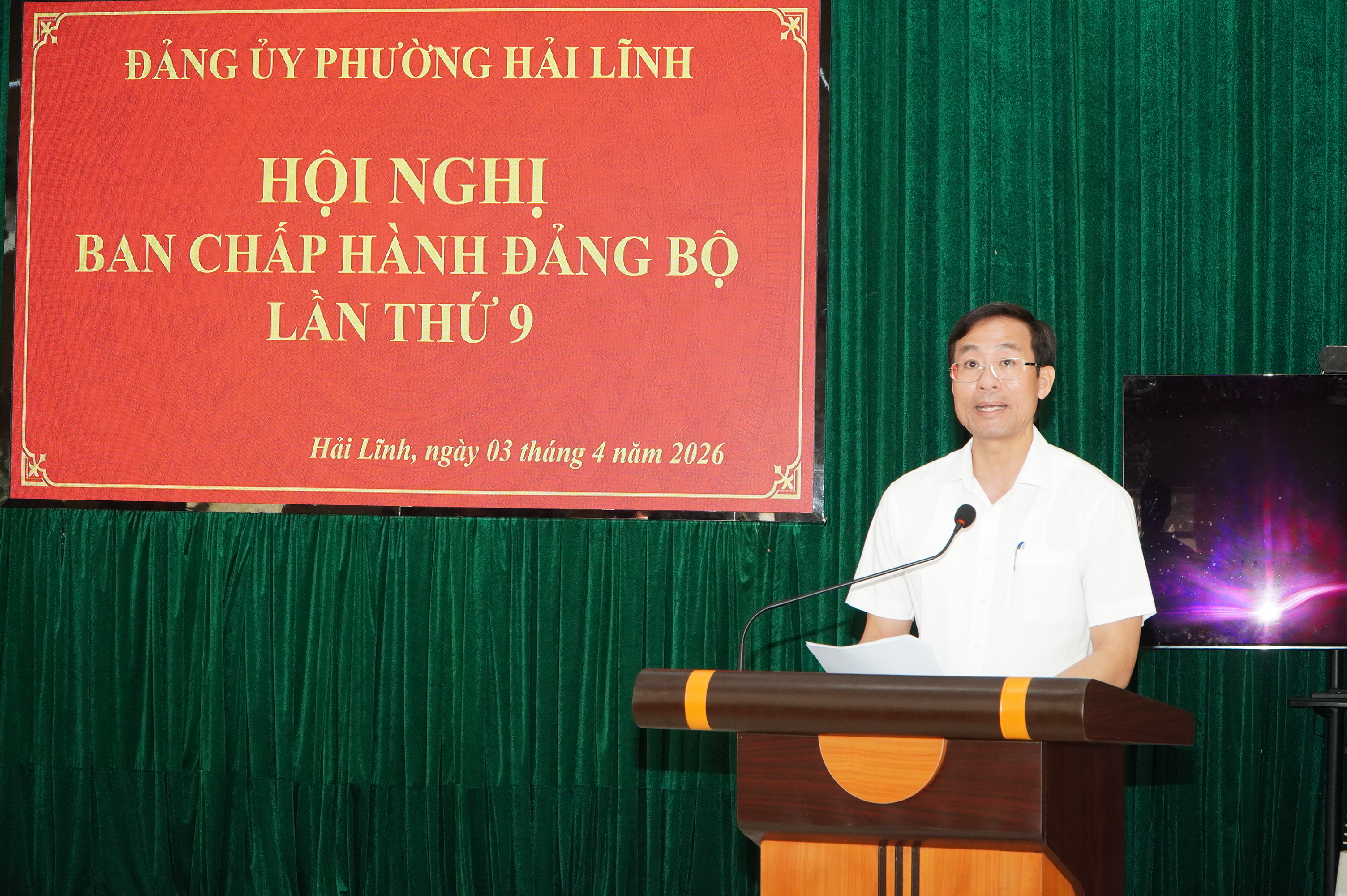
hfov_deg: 29.9
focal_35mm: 68
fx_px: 2523
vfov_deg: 20.1
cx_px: 674
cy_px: 448
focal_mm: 45
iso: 1600
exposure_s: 1/80
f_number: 7.1
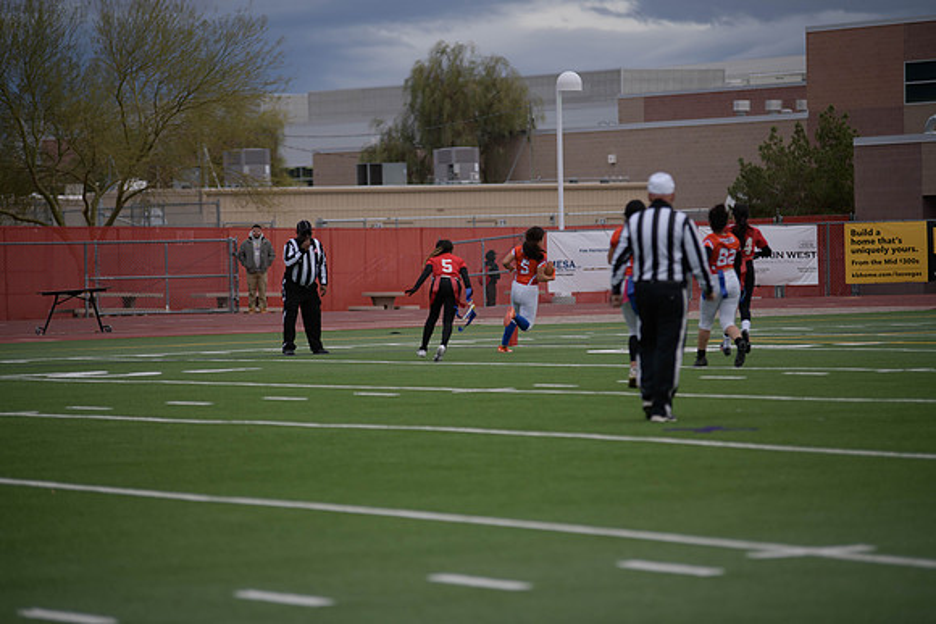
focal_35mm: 165
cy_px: 312
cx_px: 468
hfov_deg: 12.4
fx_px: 4291
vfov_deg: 8.3
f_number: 2.8
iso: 80
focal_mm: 165
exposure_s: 1/200
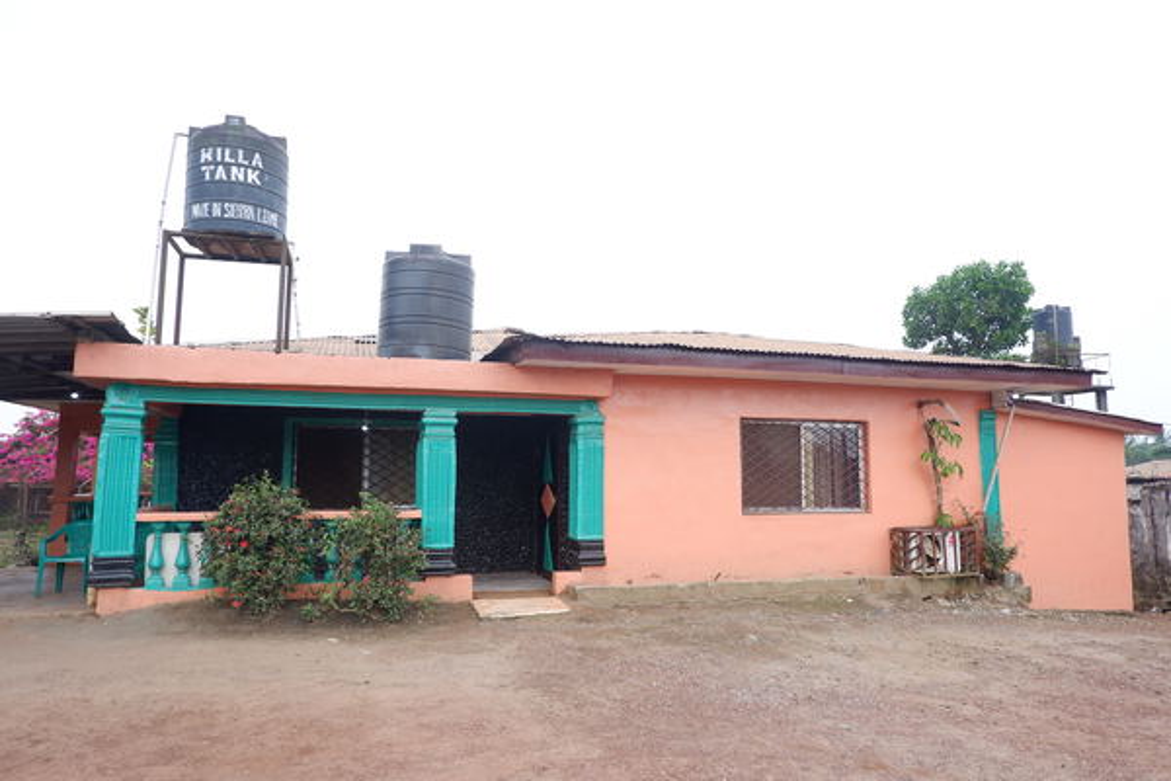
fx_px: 748
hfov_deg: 76.1
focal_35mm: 23
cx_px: 586
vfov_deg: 55.1
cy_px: 390
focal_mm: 15.2
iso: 200
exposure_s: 1/140
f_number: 6.4
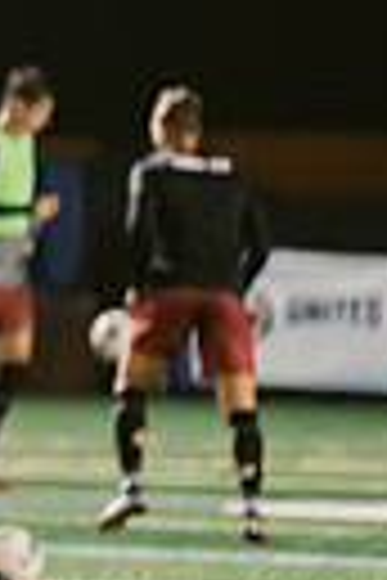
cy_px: 146
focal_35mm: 901
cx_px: -868
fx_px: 14527
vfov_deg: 2.3
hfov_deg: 1.5
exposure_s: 1/400
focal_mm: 200
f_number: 2.8
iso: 2500
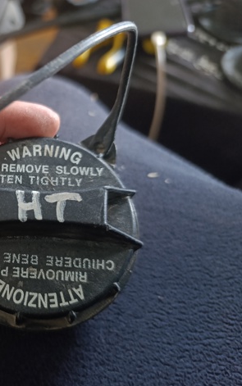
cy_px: 196
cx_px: -16
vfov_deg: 58.1
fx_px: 348
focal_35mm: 33
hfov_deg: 33.9
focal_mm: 6.14
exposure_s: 1/25
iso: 2500
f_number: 1.6
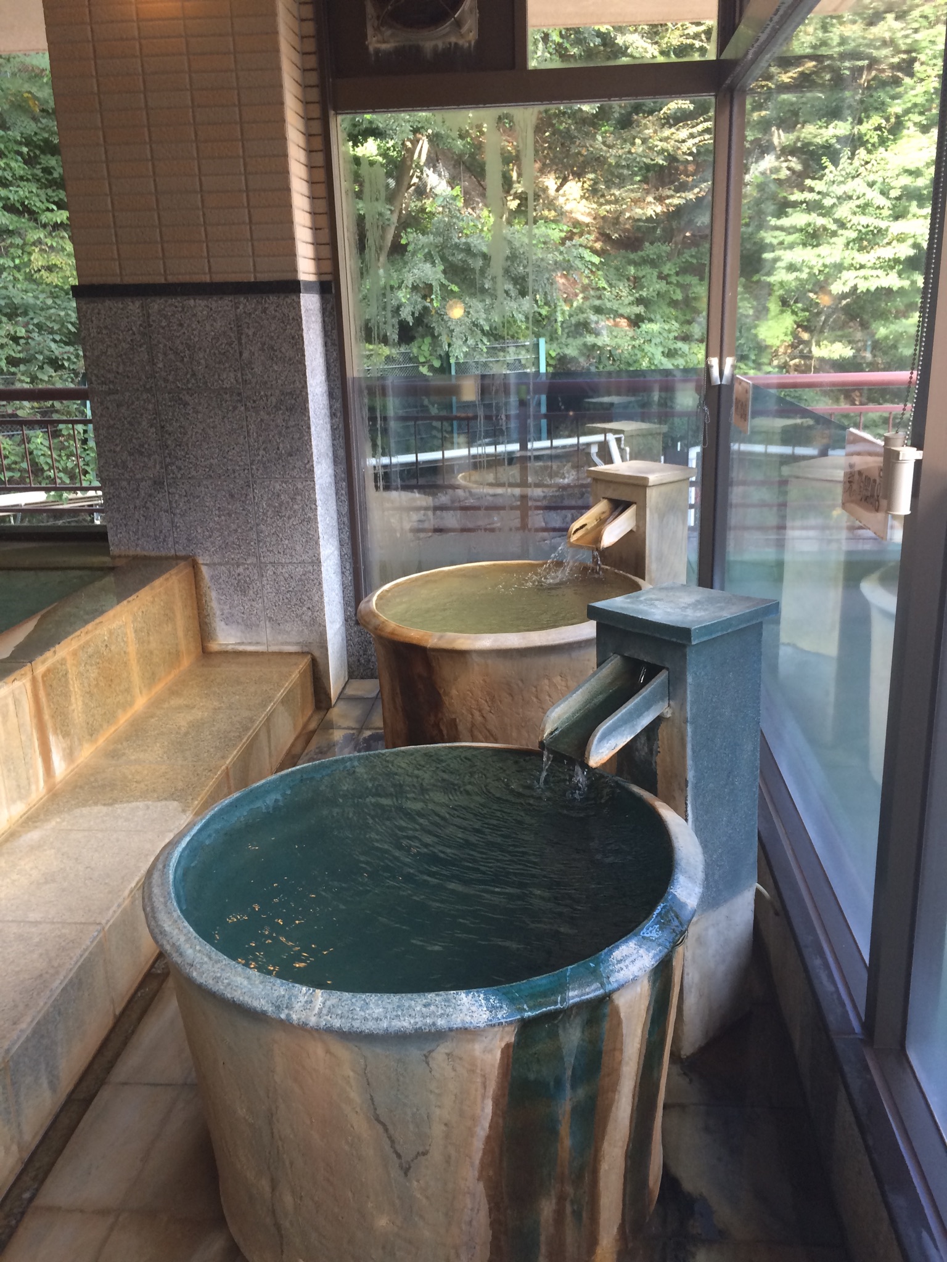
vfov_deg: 61.7
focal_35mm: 29
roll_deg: +3.4
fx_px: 1058
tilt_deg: -18.9
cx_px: 474
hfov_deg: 48.2
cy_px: 631
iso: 40
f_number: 2.2
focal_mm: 4.15
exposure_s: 1/30
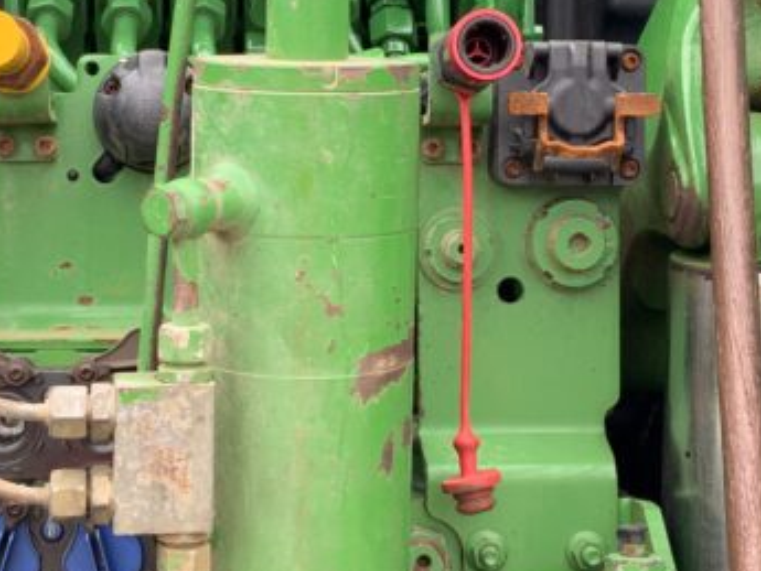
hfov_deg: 22.7
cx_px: 366
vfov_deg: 17.1
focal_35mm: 86
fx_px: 1891
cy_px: 198
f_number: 1.8
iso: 20
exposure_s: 1/122
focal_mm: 3
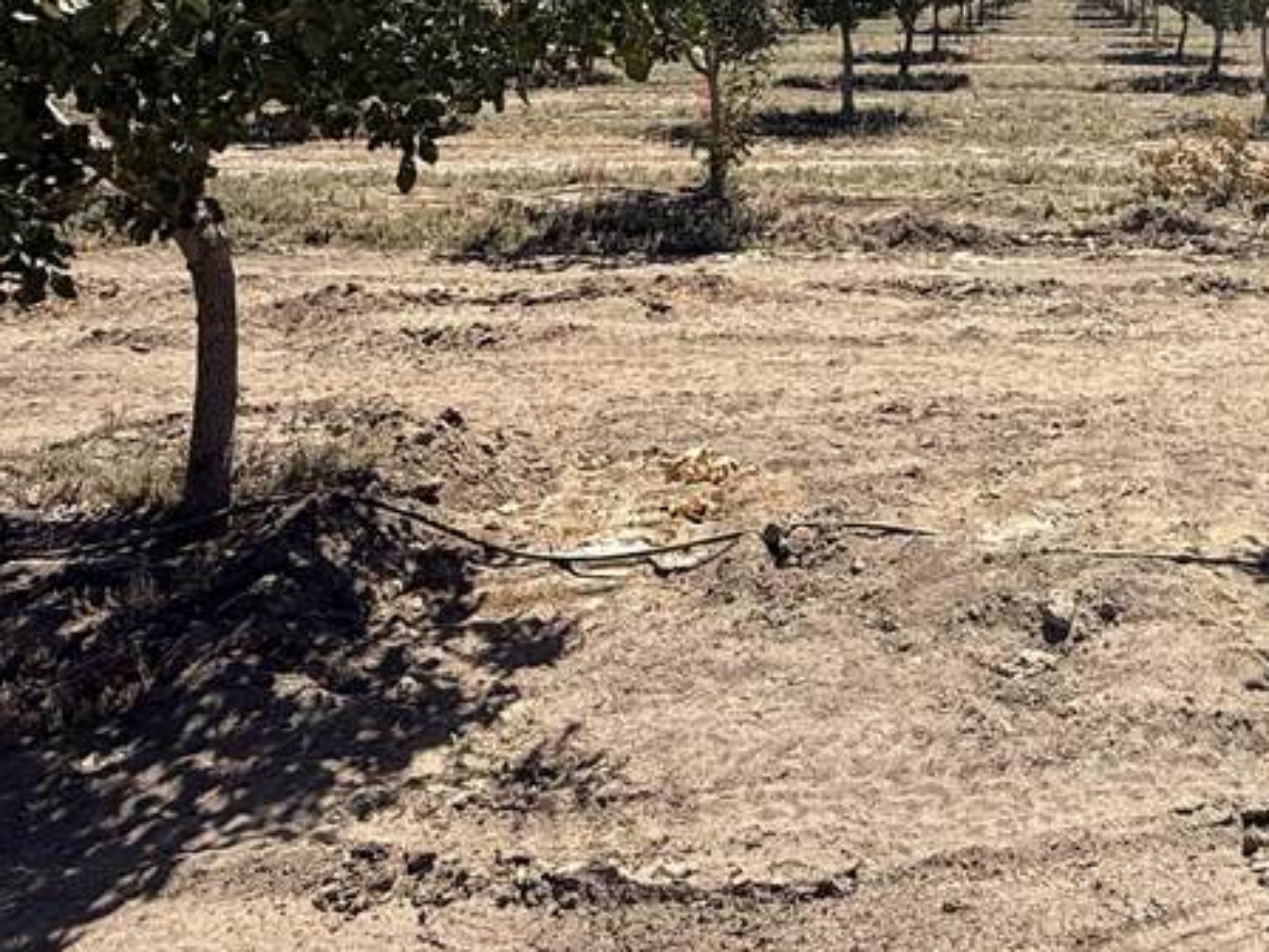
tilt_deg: -2.2
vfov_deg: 33.3
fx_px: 1466
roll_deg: -0.7
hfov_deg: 43.7
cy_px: 28
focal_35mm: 40
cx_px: 1079
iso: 50
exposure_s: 1/2092
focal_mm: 2.22
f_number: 2.2
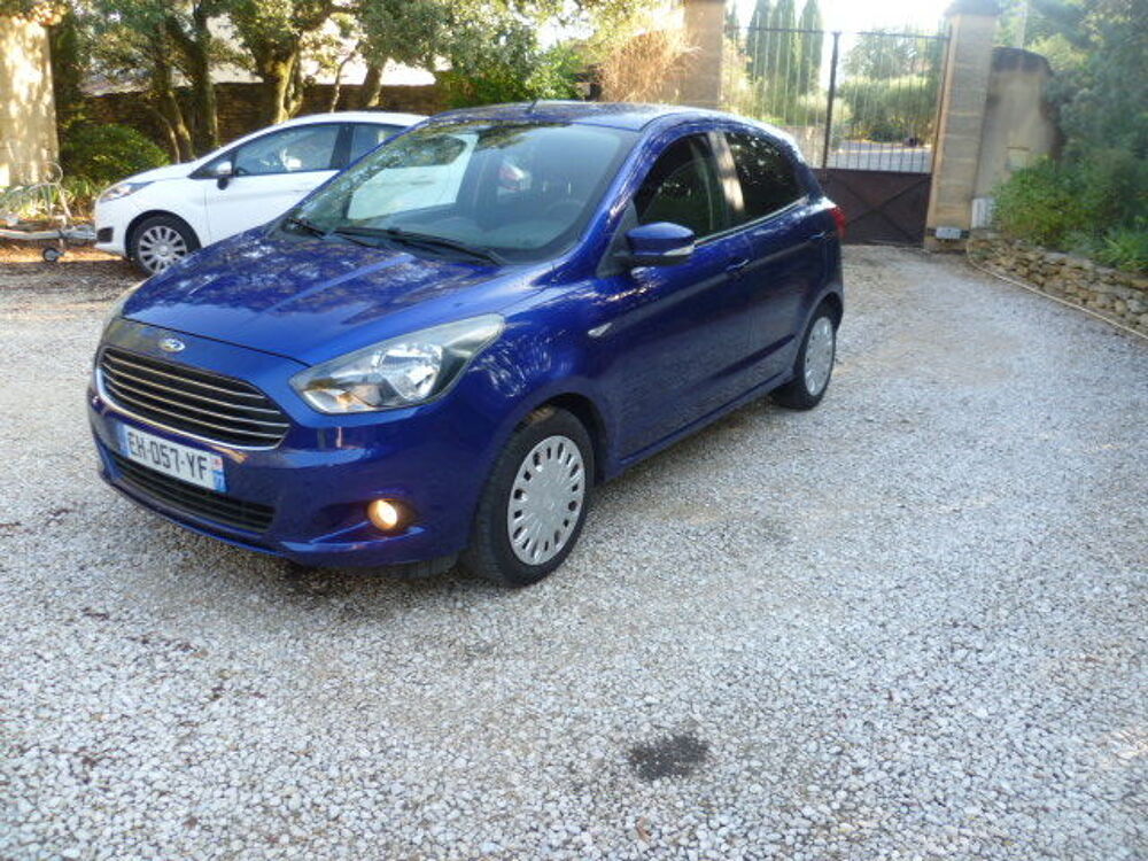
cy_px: 430
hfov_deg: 63.4
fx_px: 929
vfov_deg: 49.7
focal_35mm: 28
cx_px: 574
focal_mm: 5
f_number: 2.8
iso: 80
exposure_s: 1/60
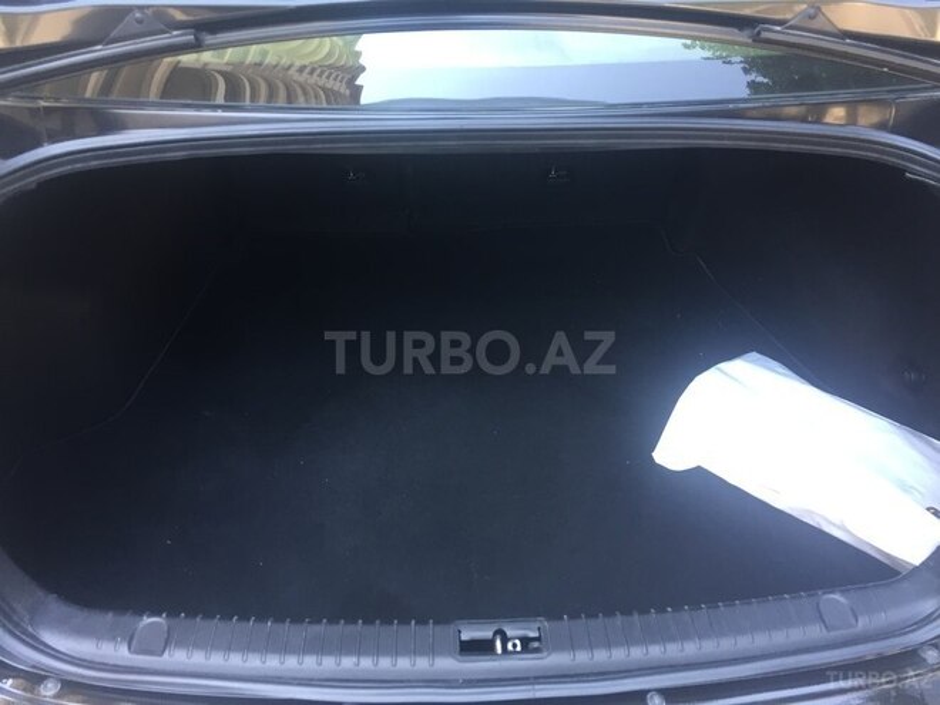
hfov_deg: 61.7
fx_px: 787
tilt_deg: -35.9
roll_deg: -1.1
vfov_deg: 48.2
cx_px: 470
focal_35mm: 29
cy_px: 352
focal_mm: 4.15
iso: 40
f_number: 2.2
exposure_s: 1/33
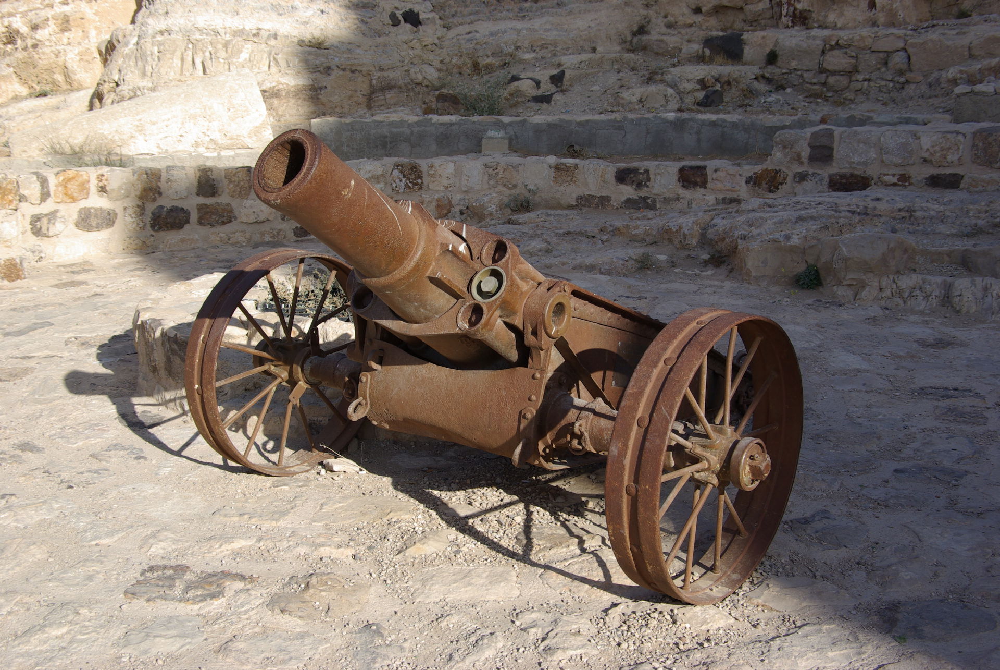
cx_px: 500
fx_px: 1168
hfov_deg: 46.4
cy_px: 335
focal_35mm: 42
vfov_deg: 32.0
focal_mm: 28
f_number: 6.7
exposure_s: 1/250
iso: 100
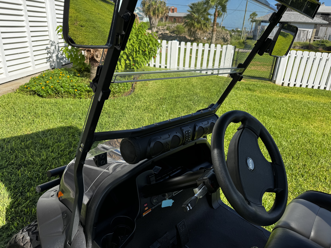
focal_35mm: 24
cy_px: 124
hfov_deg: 71.6
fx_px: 229
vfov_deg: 56.8
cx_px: 166
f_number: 1.78
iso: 80
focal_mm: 6.76
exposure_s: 1/1923
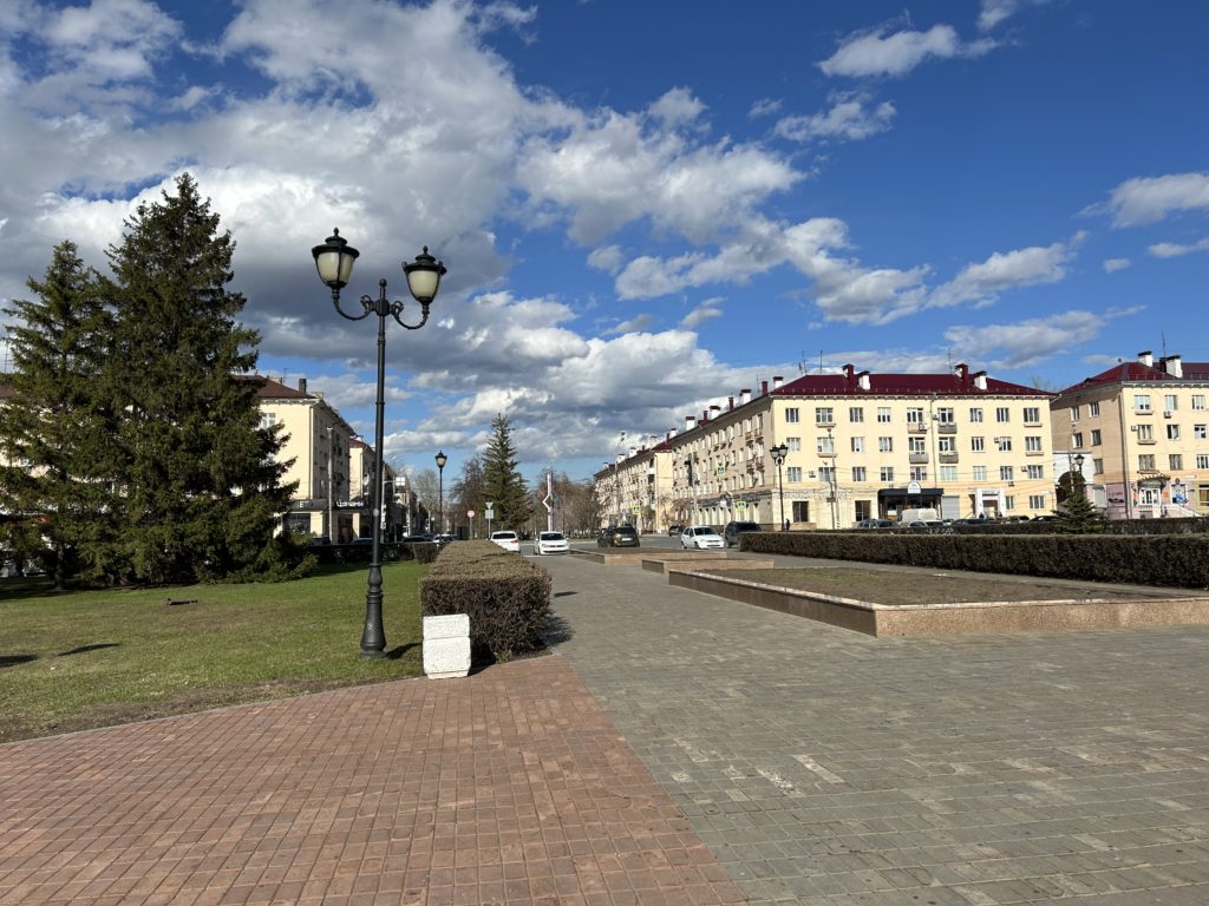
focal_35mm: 26
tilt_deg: +5.1
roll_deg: +1.6
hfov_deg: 67.3
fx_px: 908
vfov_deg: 53.1
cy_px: 453
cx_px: 604
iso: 50
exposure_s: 1/7463
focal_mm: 5.7
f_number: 1.5
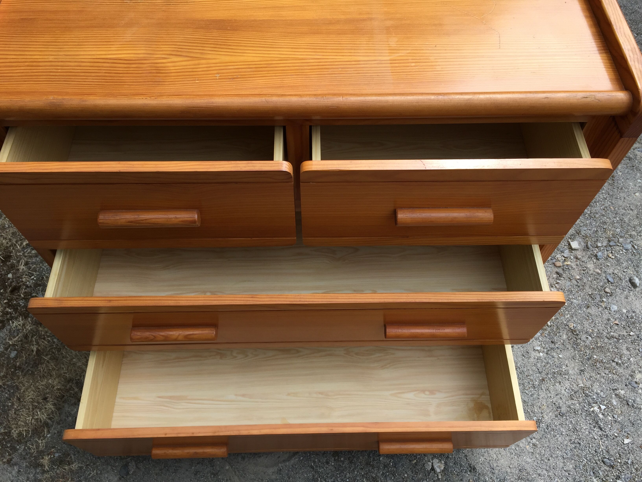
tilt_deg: -58.1
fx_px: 538
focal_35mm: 29
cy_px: 241
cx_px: 321
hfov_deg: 61.7
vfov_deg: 48.2
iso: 32
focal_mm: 4.15
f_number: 2.2
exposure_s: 1/670
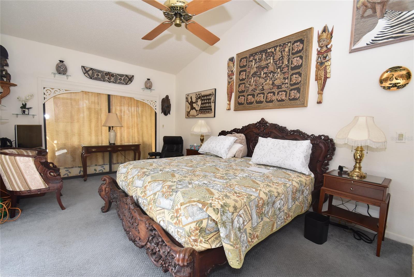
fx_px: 173
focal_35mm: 15
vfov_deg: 77.4
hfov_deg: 100.4
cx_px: 207
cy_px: 138
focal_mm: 10
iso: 500
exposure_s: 1/125
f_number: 5.6
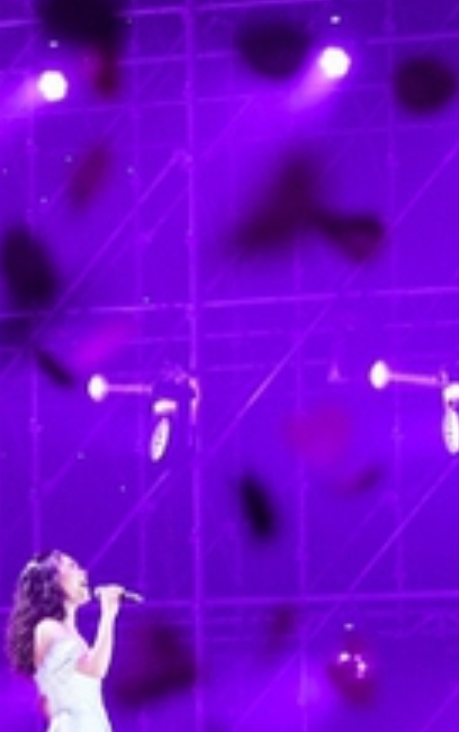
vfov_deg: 6.9
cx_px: -314
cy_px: 374
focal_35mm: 306
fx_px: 6112
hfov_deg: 4.3
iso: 640
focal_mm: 70
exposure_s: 1/160
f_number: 4
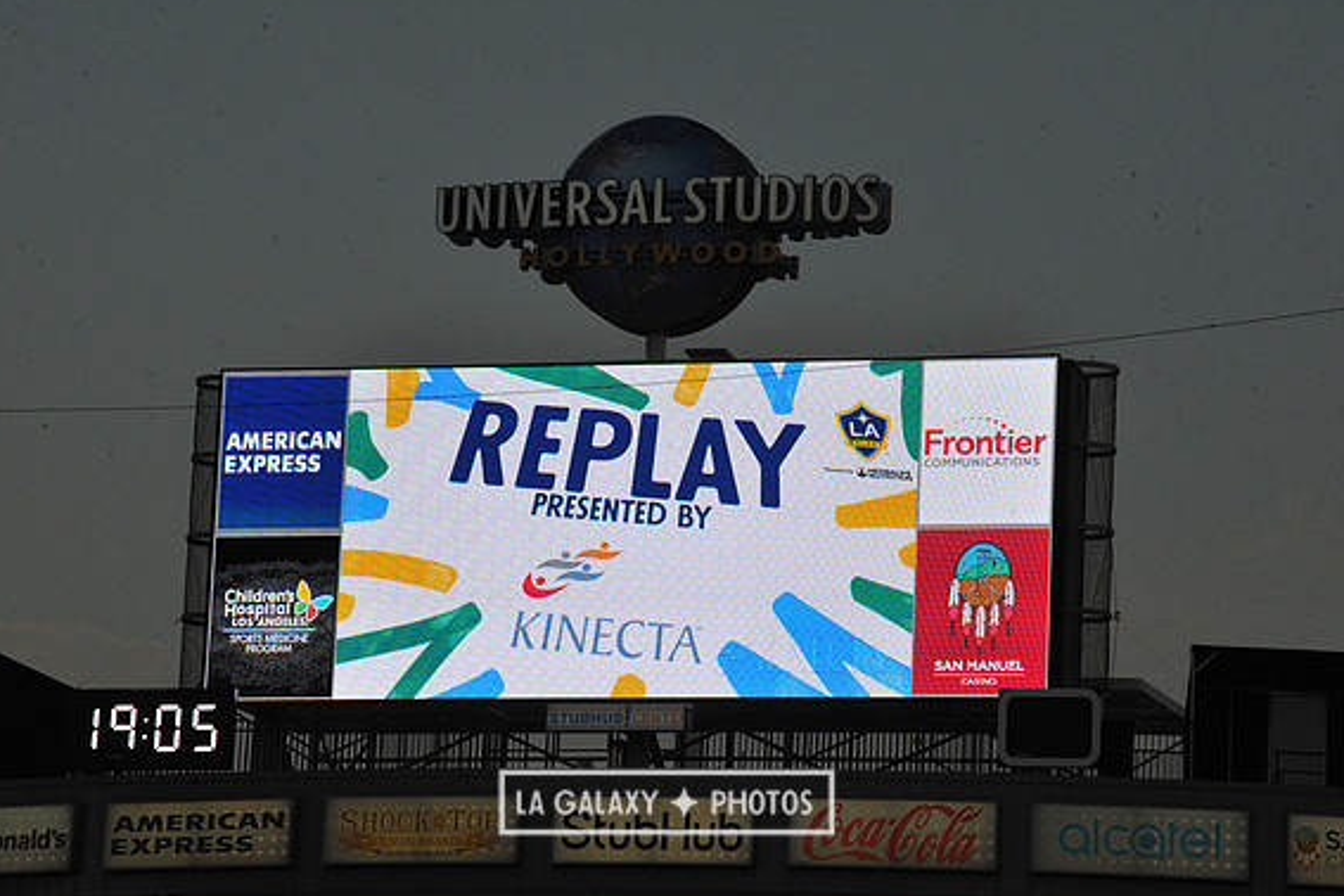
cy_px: 446
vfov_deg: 7.5
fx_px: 6869
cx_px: 666
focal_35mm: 184
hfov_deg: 11.2
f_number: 16
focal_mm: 180
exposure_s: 1/1000
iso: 1600
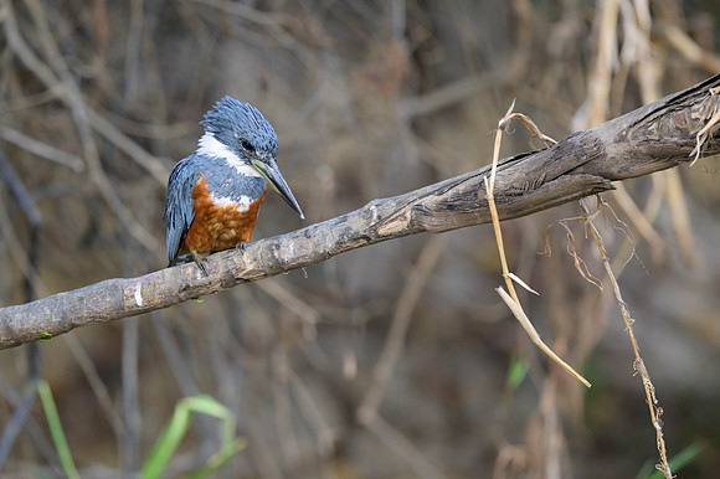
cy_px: 265
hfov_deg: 2.7
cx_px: 287
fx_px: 15044
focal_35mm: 753
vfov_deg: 1.8
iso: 280
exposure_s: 1/500
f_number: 2.8
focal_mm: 400
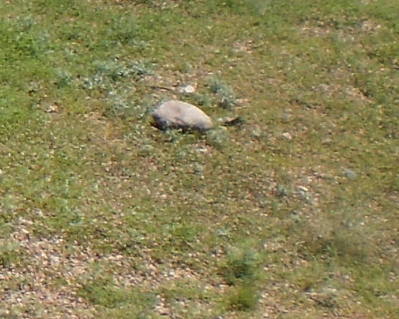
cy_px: -20
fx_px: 2314
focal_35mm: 196
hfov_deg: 9.1
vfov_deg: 7.8
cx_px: -469
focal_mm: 6.3
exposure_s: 1/1000
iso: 64
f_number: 4.6
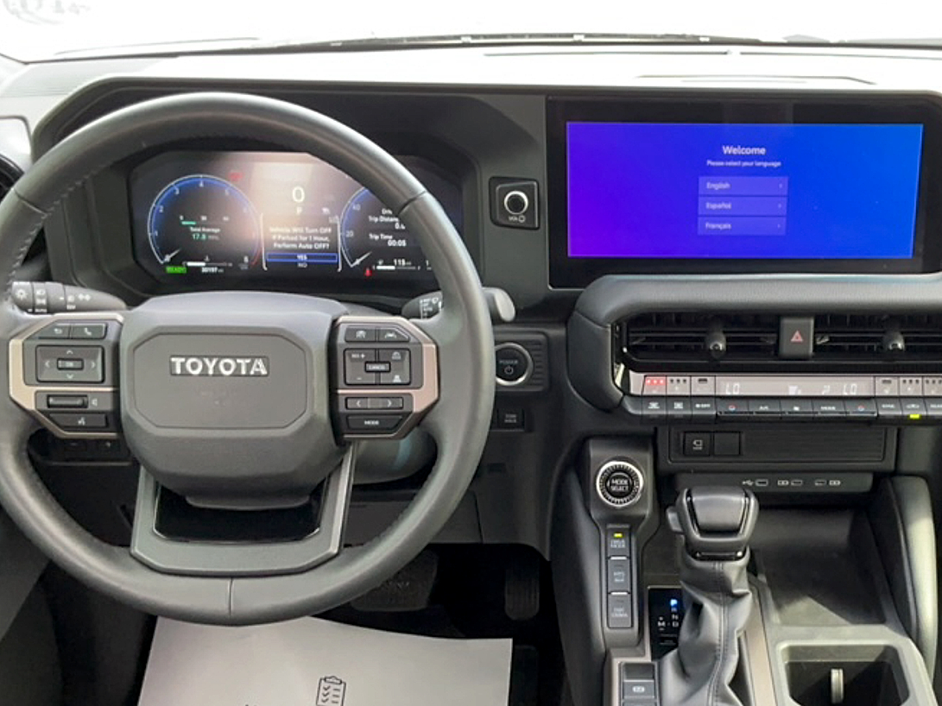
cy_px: 489
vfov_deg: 32.5
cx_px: 662
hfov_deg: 42.1
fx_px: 1197
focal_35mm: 44
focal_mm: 3
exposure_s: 1/60
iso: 64
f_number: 1.8
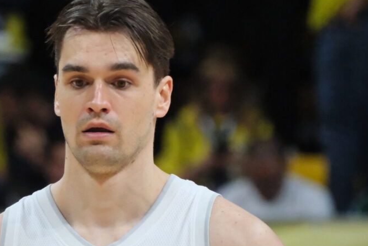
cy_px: 150
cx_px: 136
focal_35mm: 668
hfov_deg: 3.1
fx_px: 6831
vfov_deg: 2.1
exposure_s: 1/1000
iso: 10000
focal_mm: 289
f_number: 5.6
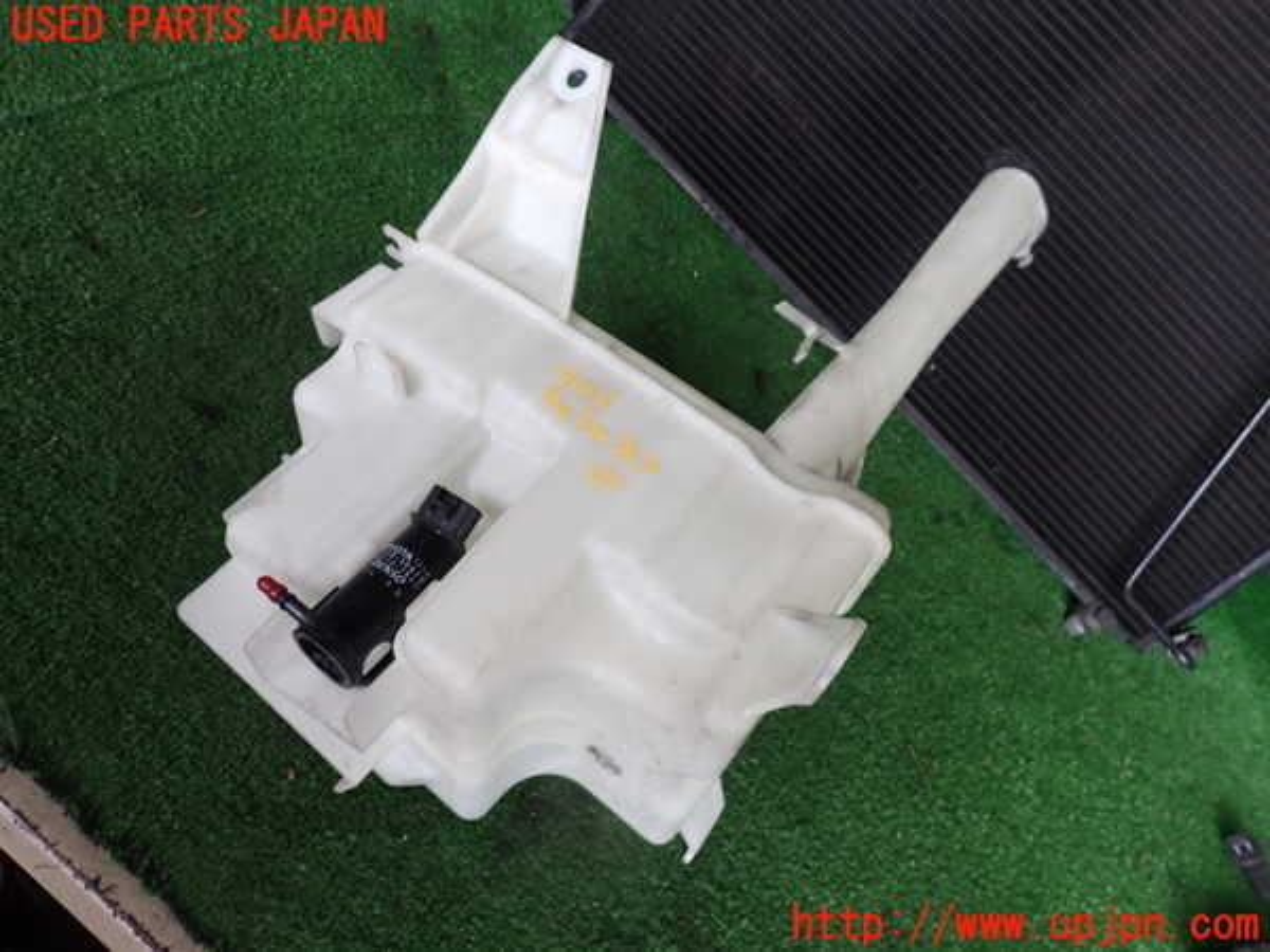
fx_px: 917
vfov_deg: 54.9
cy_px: 476
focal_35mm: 25
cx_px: 635
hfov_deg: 69.4
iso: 100
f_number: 2.8
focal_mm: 4.5
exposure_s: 1/80
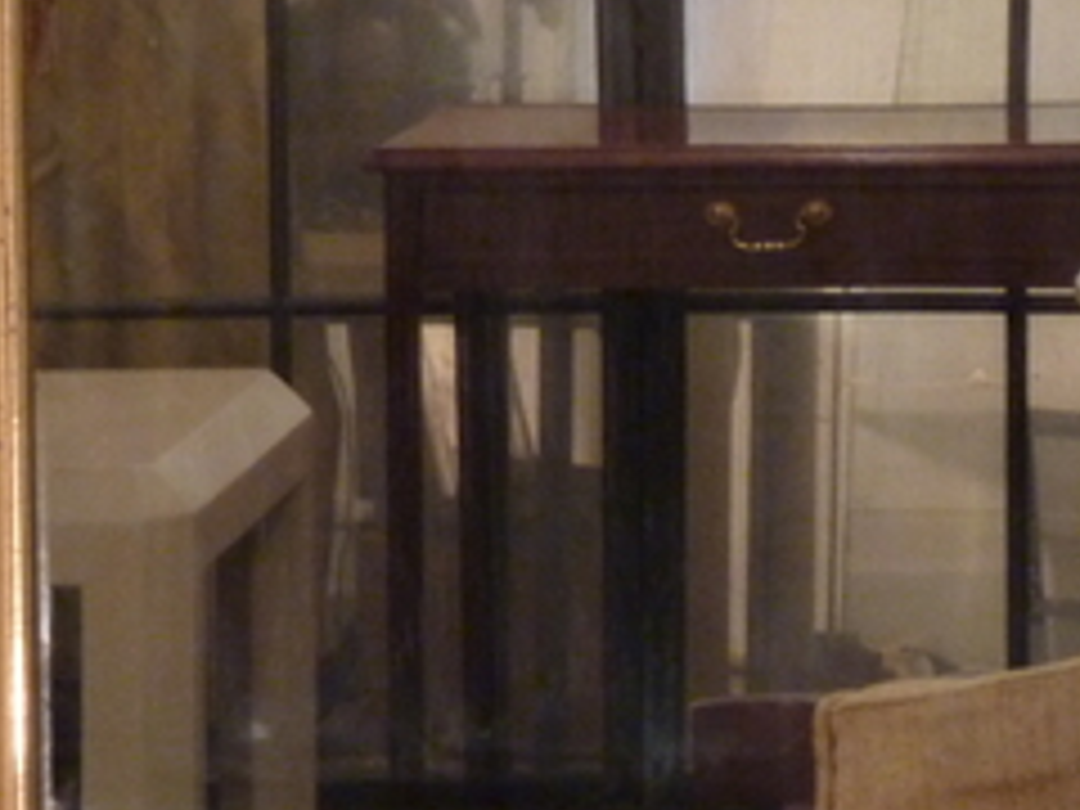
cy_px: 63
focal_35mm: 278
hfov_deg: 7.1
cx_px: 662
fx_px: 8673
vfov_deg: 5.3
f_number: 4.4
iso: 400
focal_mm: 18.2
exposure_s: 1/8
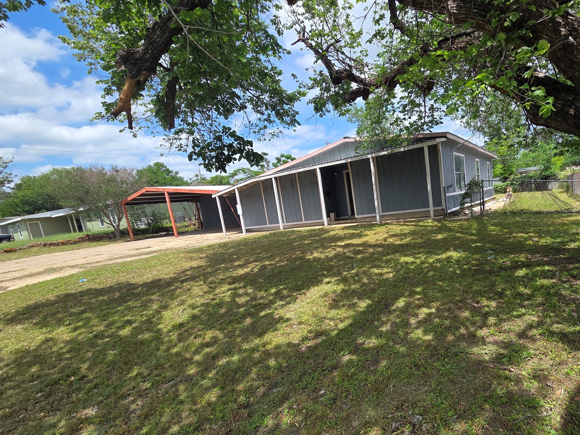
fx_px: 285
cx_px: 371
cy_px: 254
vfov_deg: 74.2
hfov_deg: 88.8
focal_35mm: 17
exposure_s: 1/1399
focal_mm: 2.2
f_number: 2.2
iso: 50
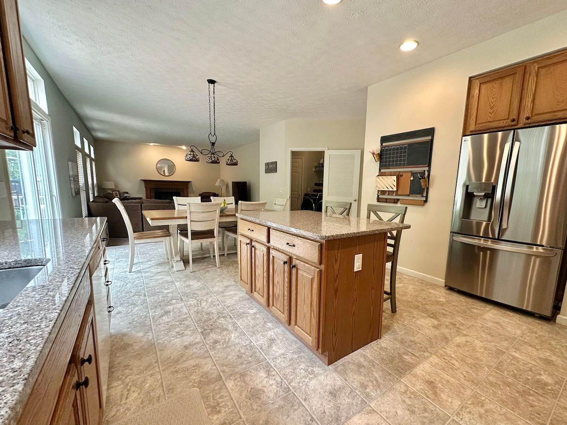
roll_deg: -1.2
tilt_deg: -8.0
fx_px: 246
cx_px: 302
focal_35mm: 15
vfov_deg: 81.7
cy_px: 222
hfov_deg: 98.0
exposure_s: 1/120
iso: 250
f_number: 2.2
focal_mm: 2.22
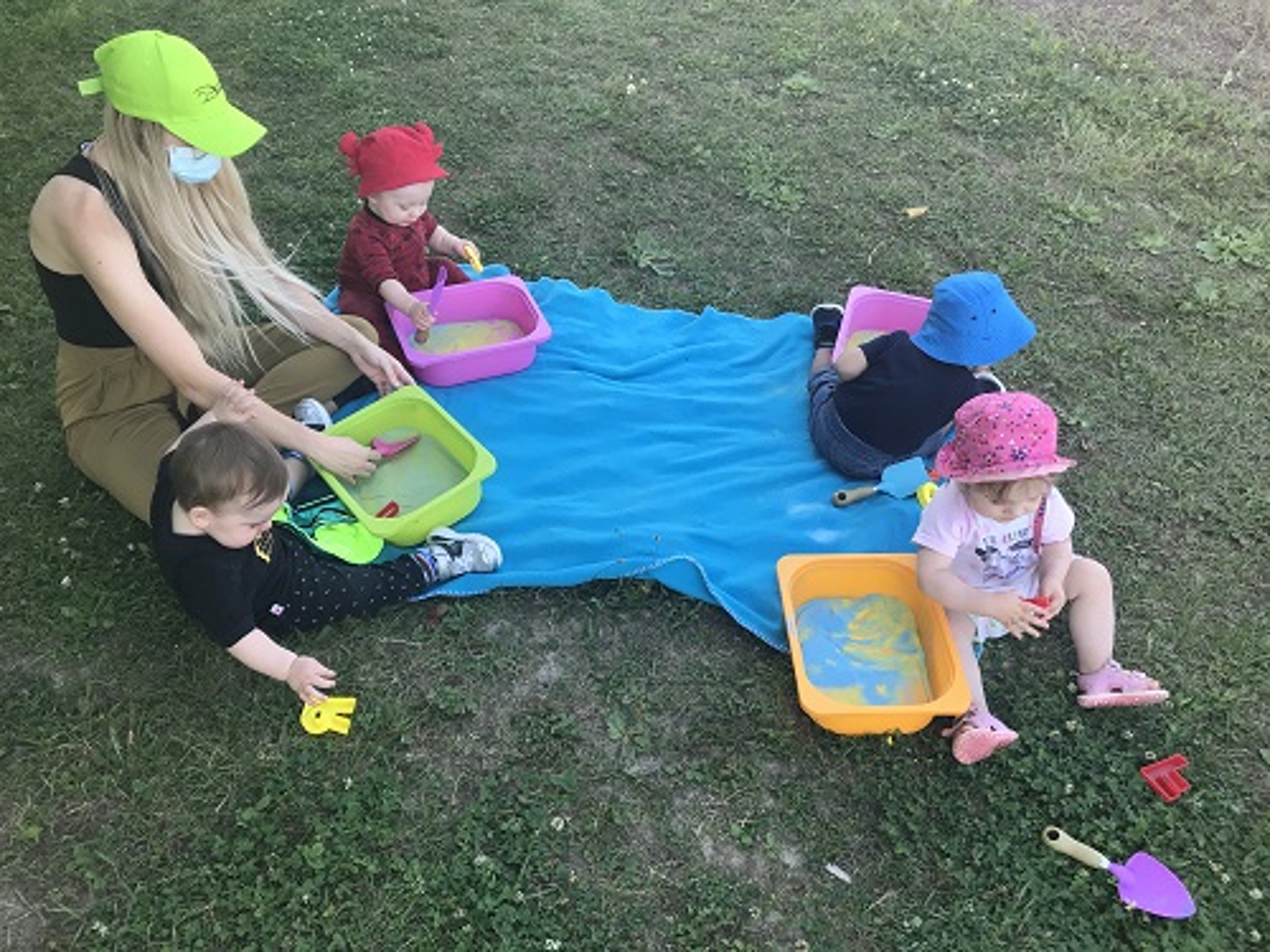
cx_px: 635
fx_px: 1027
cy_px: 476
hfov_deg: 63.4
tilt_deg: -42.0
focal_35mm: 28
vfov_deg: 49.7
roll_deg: -1.0
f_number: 1.8
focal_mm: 3.99
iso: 20
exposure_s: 1/310
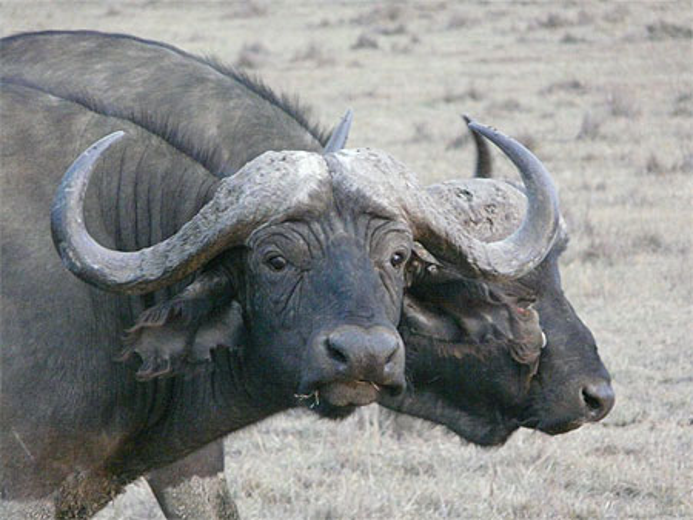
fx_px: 9374
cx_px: 346
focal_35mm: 468
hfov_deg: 4.2
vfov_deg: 3.2
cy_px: 260
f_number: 4
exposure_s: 1/60
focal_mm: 76.9
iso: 800
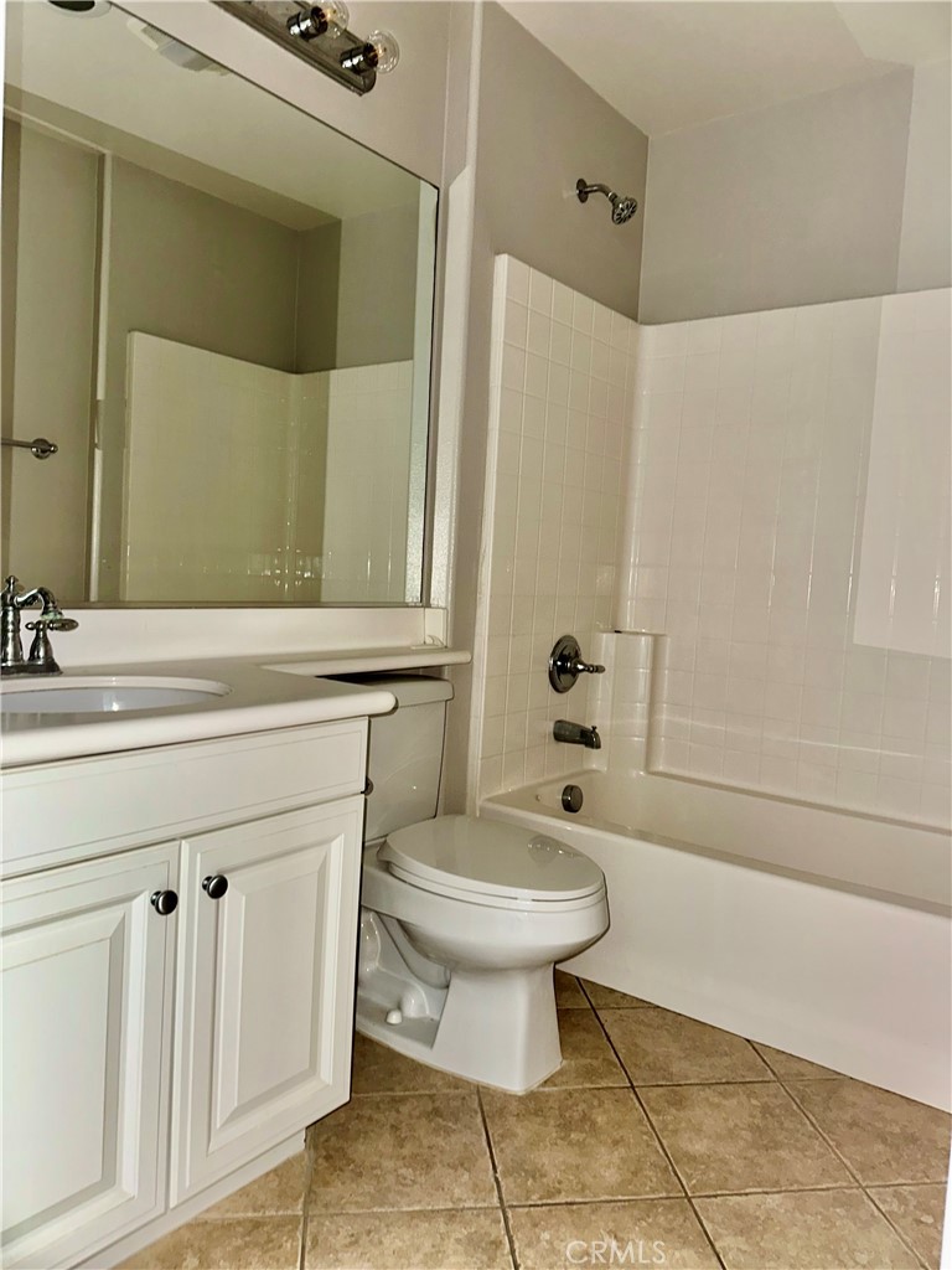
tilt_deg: -2.9
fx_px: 880
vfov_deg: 71.6
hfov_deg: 56.8
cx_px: 476
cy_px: 635
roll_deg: -3.7
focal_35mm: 24
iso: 50
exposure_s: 1/15
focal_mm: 6.86
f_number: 1.78
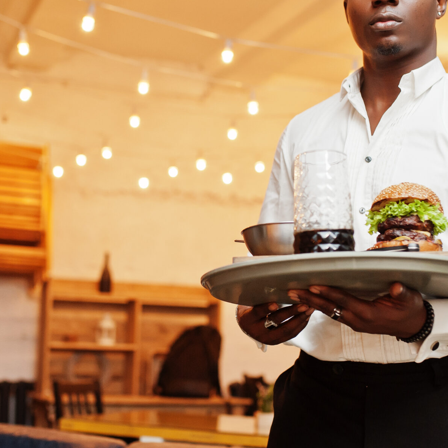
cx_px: 213
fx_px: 937
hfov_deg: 26.9
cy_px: 217
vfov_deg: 26.9
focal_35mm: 64
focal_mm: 35
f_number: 2.2
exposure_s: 1/250
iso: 1000
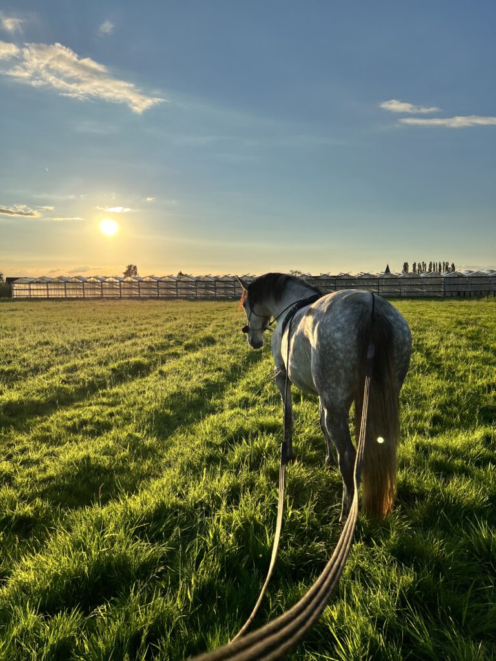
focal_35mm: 26
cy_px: 330
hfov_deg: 53.1
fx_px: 497
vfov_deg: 67.3
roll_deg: +0.7
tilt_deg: -4.8
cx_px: 248
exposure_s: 1/6579
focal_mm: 5.7
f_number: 1.5
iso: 50
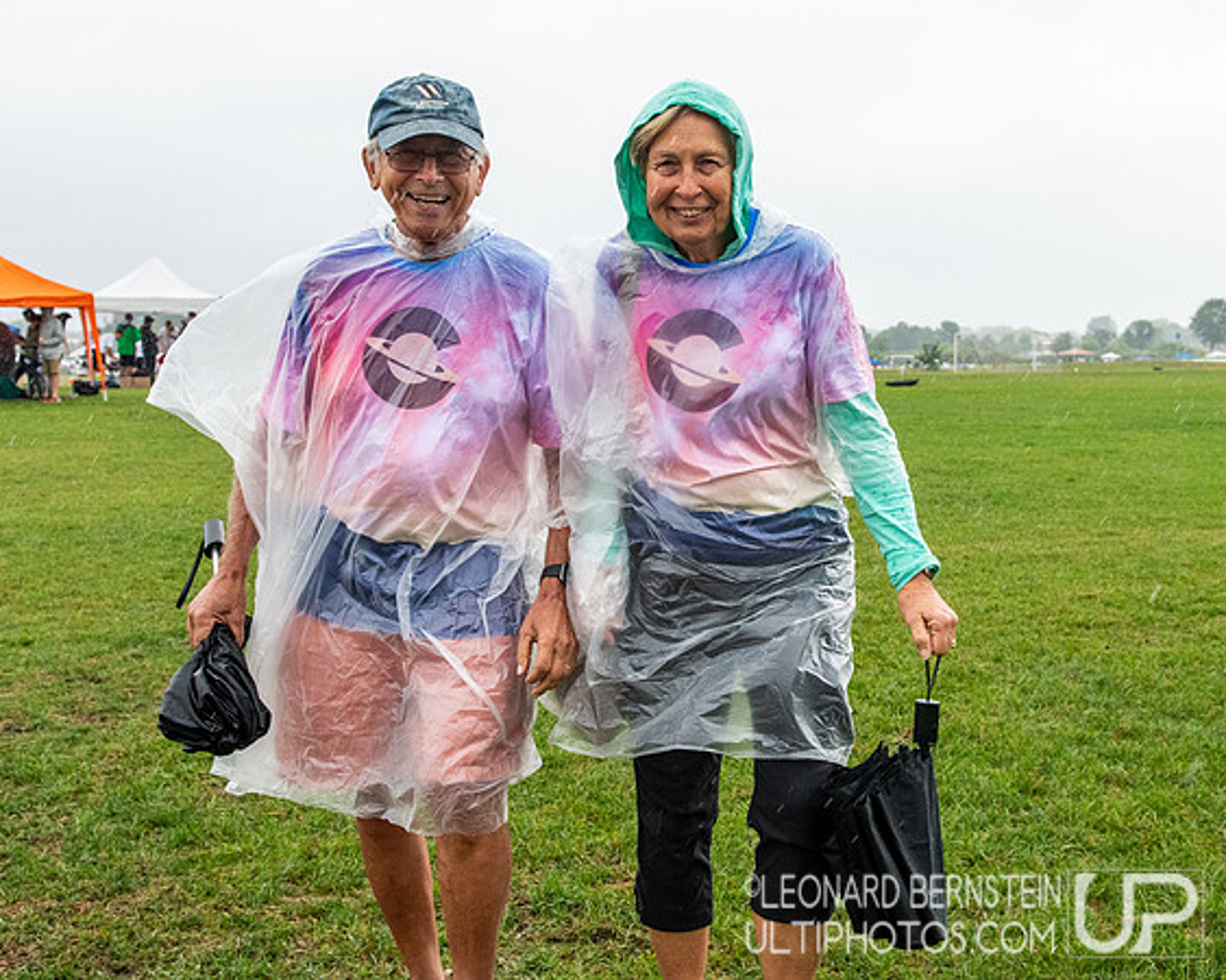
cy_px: 462
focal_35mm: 43
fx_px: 1554
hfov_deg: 43.1
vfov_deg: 35.0
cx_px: 622
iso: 1600
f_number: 4.5
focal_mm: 24
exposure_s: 1/640
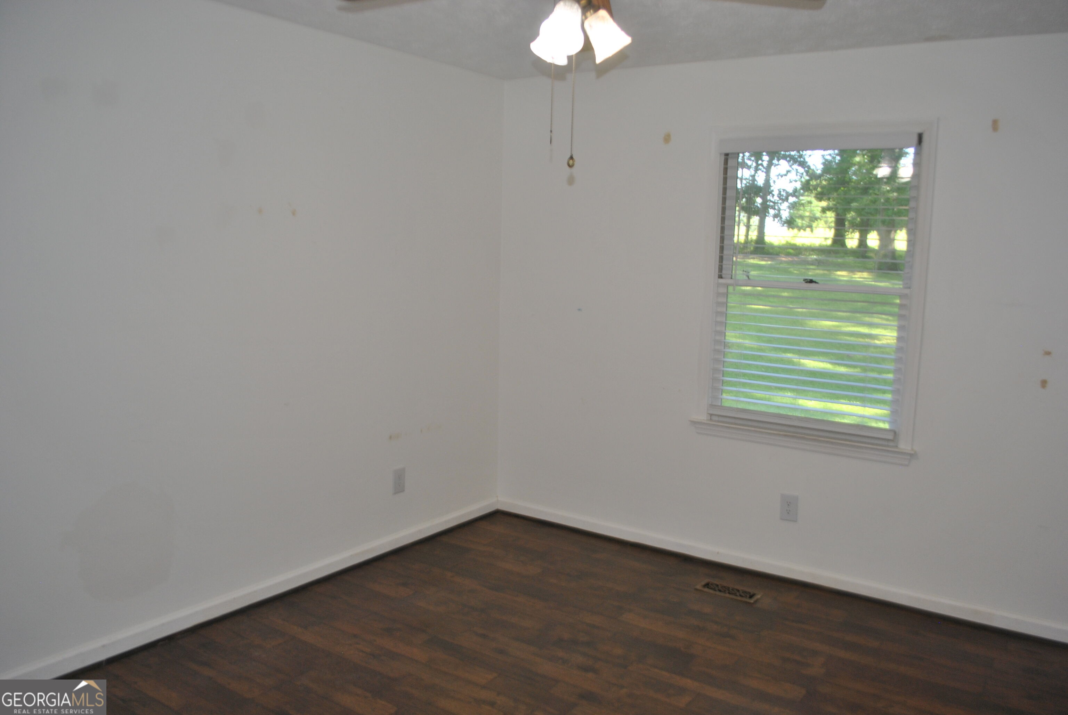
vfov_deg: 48.0
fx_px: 802
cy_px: 358
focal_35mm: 27
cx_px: 534
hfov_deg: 67.3
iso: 200
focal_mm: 18
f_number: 3.5
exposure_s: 1/60
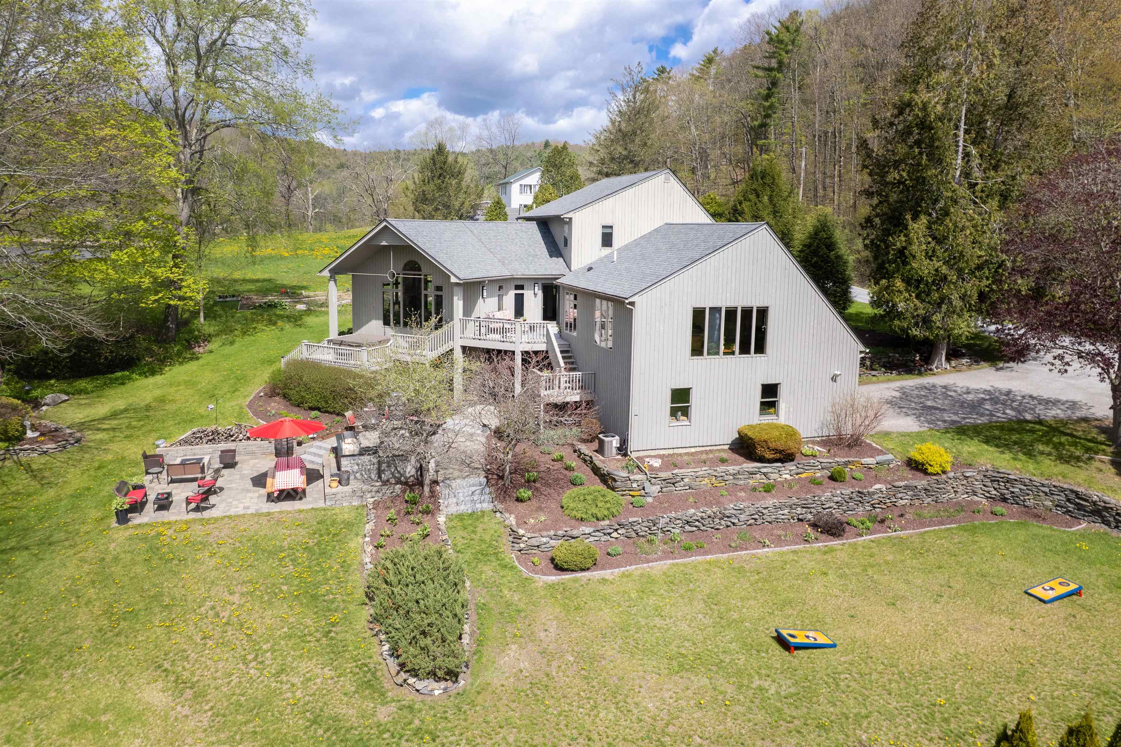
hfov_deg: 78.6
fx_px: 685
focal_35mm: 22
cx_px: 560
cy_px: 374
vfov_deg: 57.2
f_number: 2.8
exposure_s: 1/180
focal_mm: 8.38
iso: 110
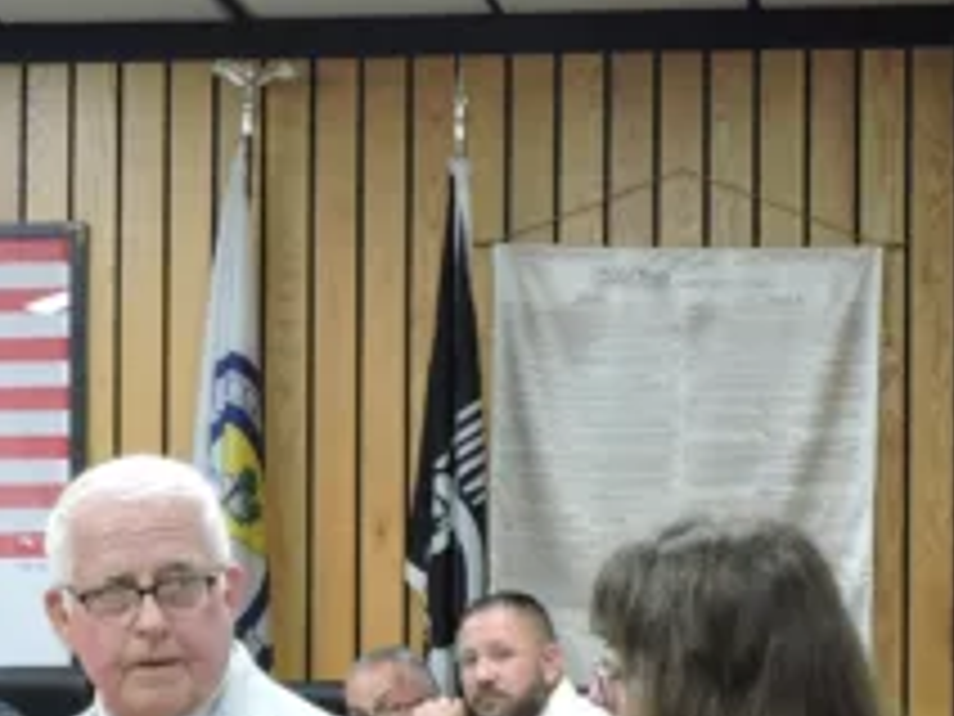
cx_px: 38
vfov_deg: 10.0
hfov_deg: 13.2
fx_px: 4079
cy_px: 707
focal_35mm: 148
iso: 400
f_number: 3.5
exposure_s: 1/40
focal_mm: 8.4
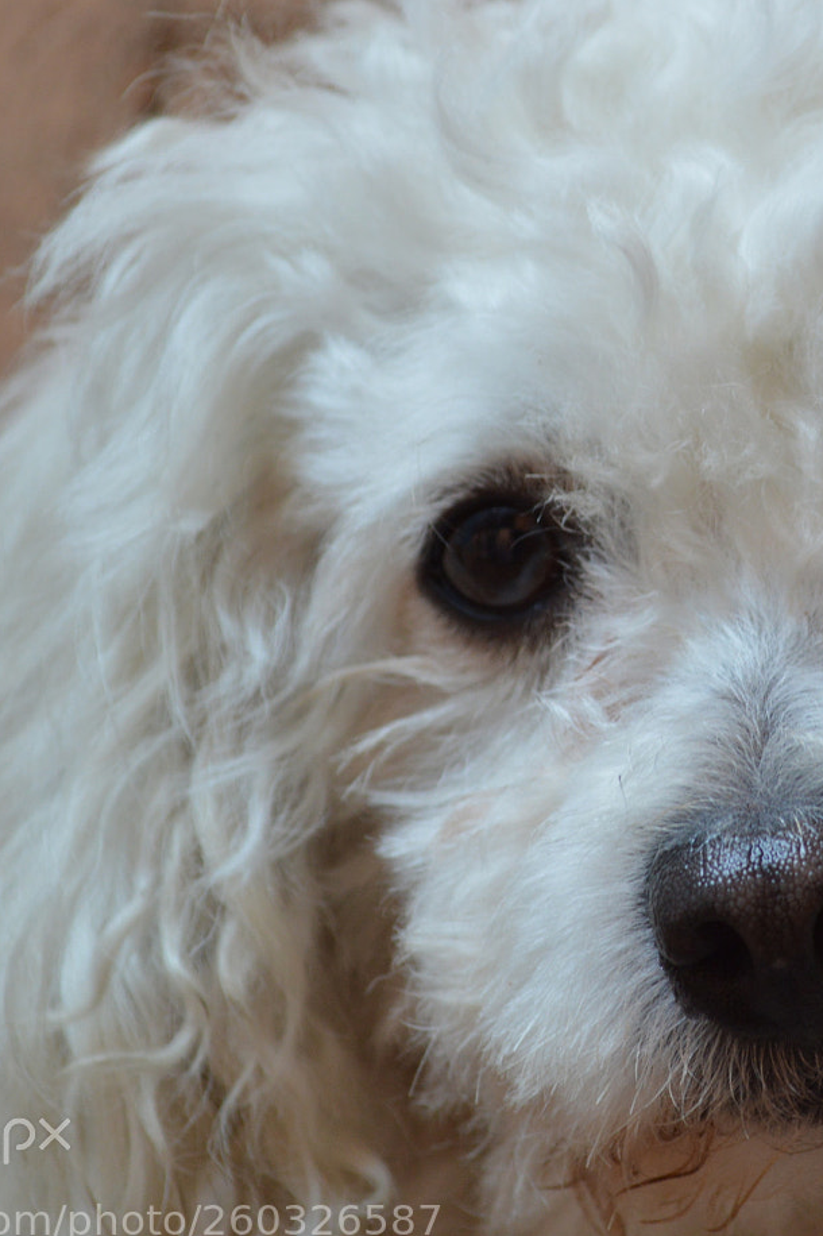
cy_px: 609
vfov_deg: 17.4
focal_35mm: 118
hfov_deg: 11.5
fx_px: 4045
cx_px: 815
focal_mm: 45
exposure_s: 1/100
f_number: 5.3
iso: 400
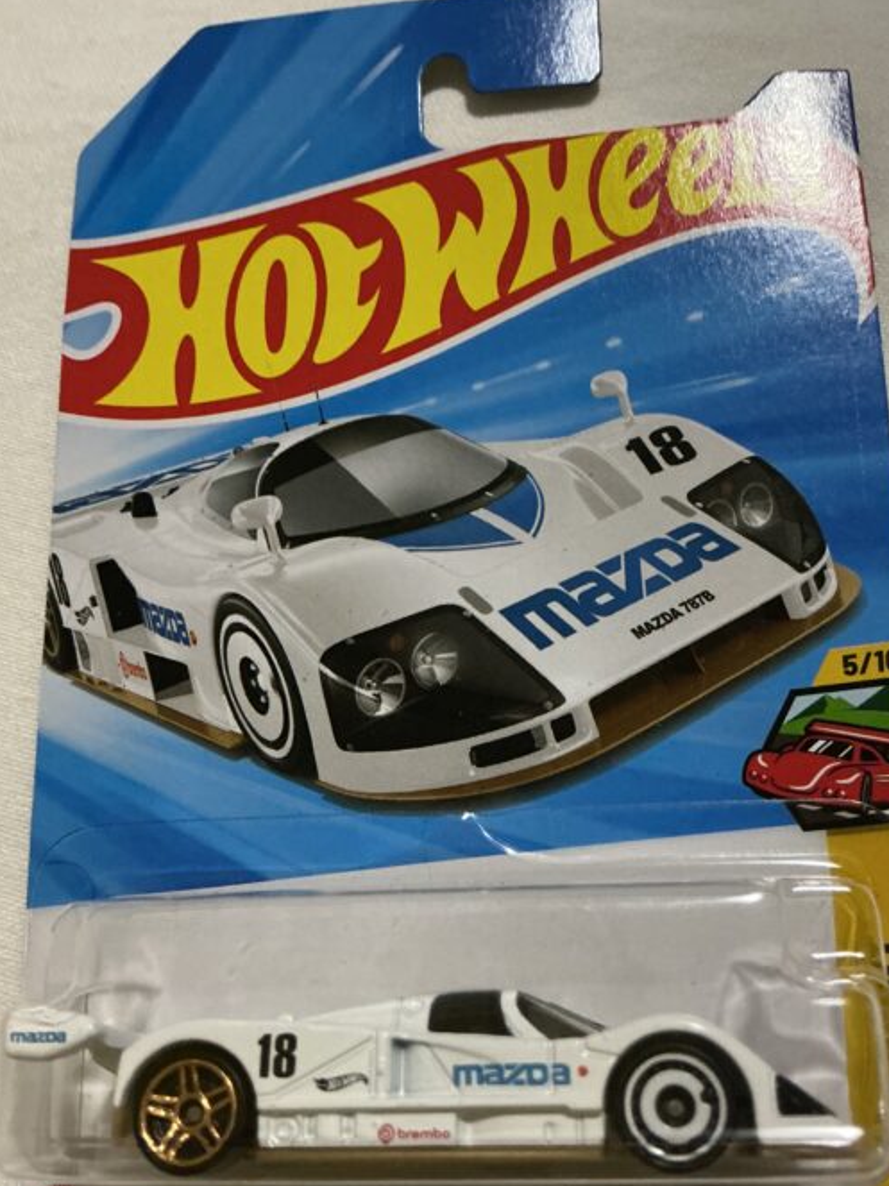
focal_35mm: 35
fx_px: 1199
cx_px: 469
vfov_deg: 52.6
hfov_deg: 40.7
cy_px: 608
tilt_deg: -63.9
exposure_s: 1/30
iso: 320
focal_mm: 3
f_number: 1.8
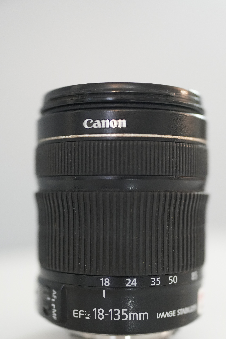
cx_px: 120
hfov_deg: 31.9
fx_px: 395
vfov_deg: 46.2
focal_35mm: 42
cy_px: 202
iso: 5000
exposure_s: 1/160
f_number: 2
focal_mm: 35
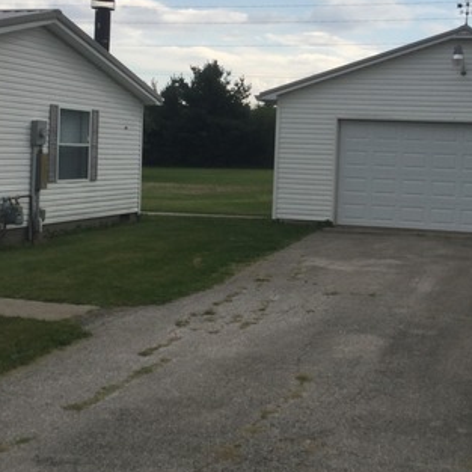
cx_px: 299
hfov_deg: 30.4
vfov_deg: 30.3
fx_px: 864
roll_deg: -2.3
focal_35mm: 56
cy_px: 155
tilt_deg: +0.8
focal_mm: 3.3
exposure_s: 1/905
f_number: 2.4
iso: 25
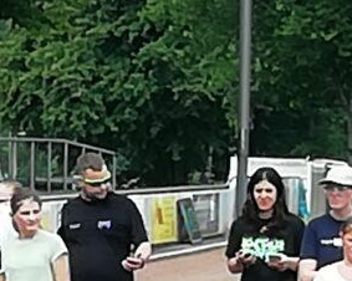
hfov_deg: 4.6
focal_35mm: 416
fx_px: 4331
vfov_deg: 3.7
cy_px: 356
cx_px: -238
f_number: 2.2
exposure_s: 1/584
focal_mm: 3.21
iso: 50
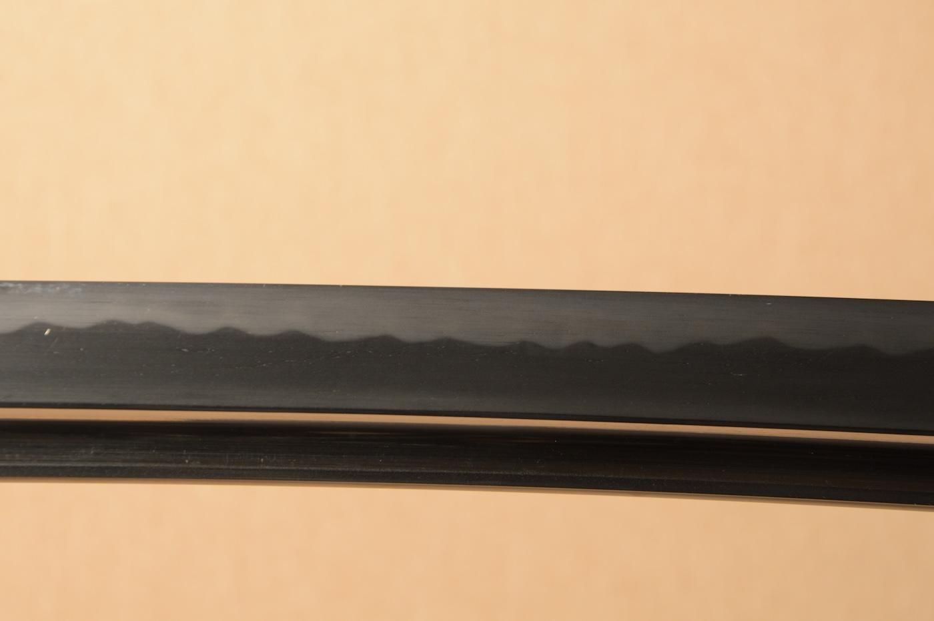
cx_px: 467
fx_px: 3500
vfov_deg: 10.1
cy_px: 310
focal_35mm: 135
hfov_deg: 15.2
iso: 400
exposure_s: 1/2
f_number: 11
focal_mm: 90
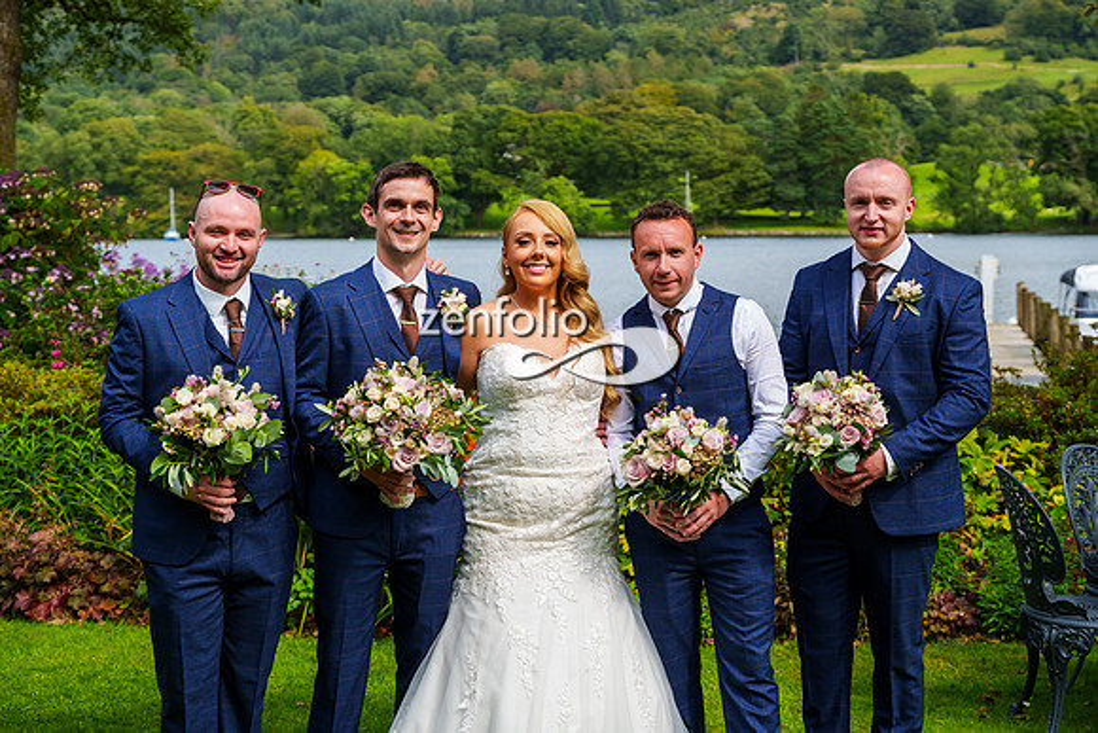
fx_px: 1661
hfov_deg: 36.6
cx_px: 541
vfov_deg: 24.8
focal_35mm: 54
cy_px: 300
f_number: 3.5
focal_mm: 45
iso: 800
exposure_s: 1/8000
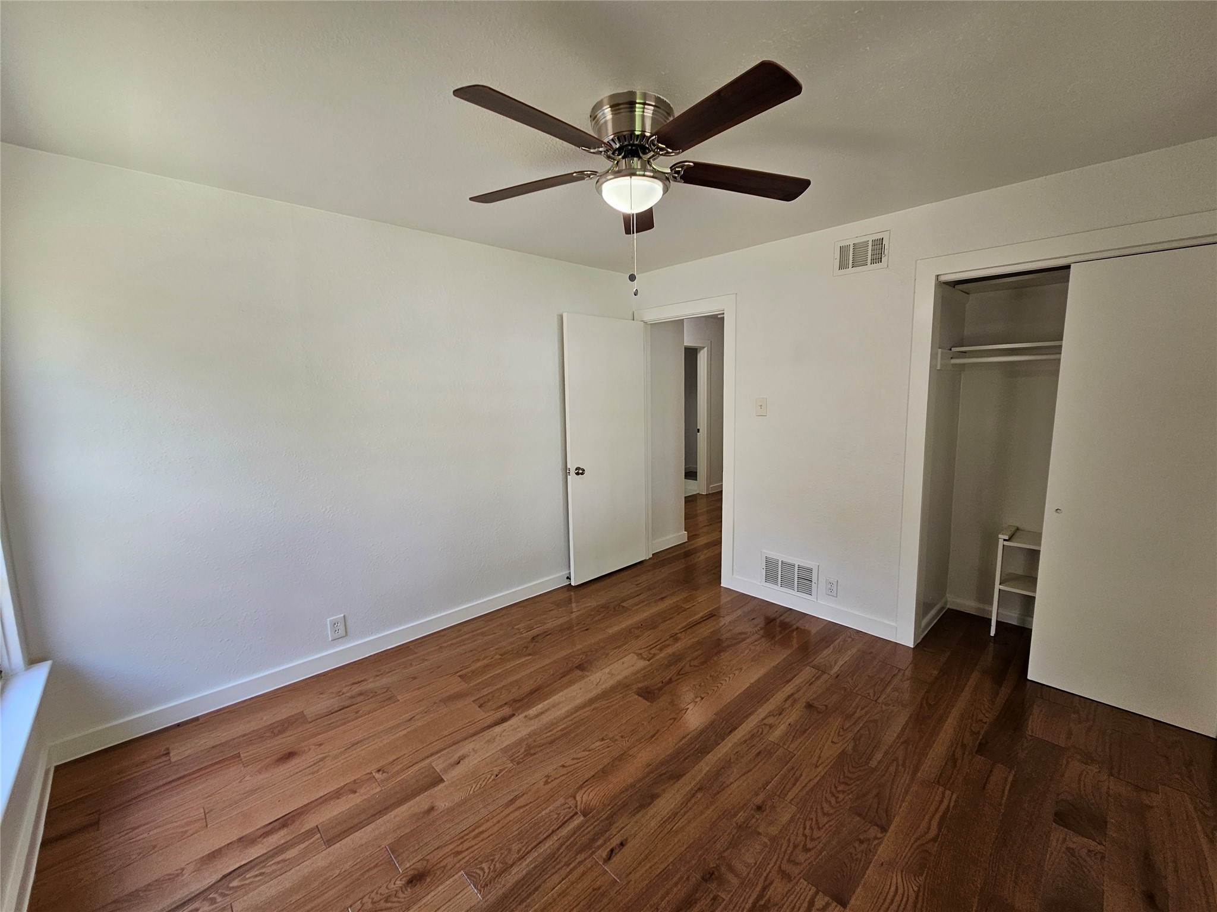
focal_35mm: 13
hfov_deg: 106.2
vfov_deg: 89.9
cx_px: 608
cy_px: 456
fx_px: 457
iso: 64
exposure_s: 1/60
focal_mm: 2.2
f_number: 2.2
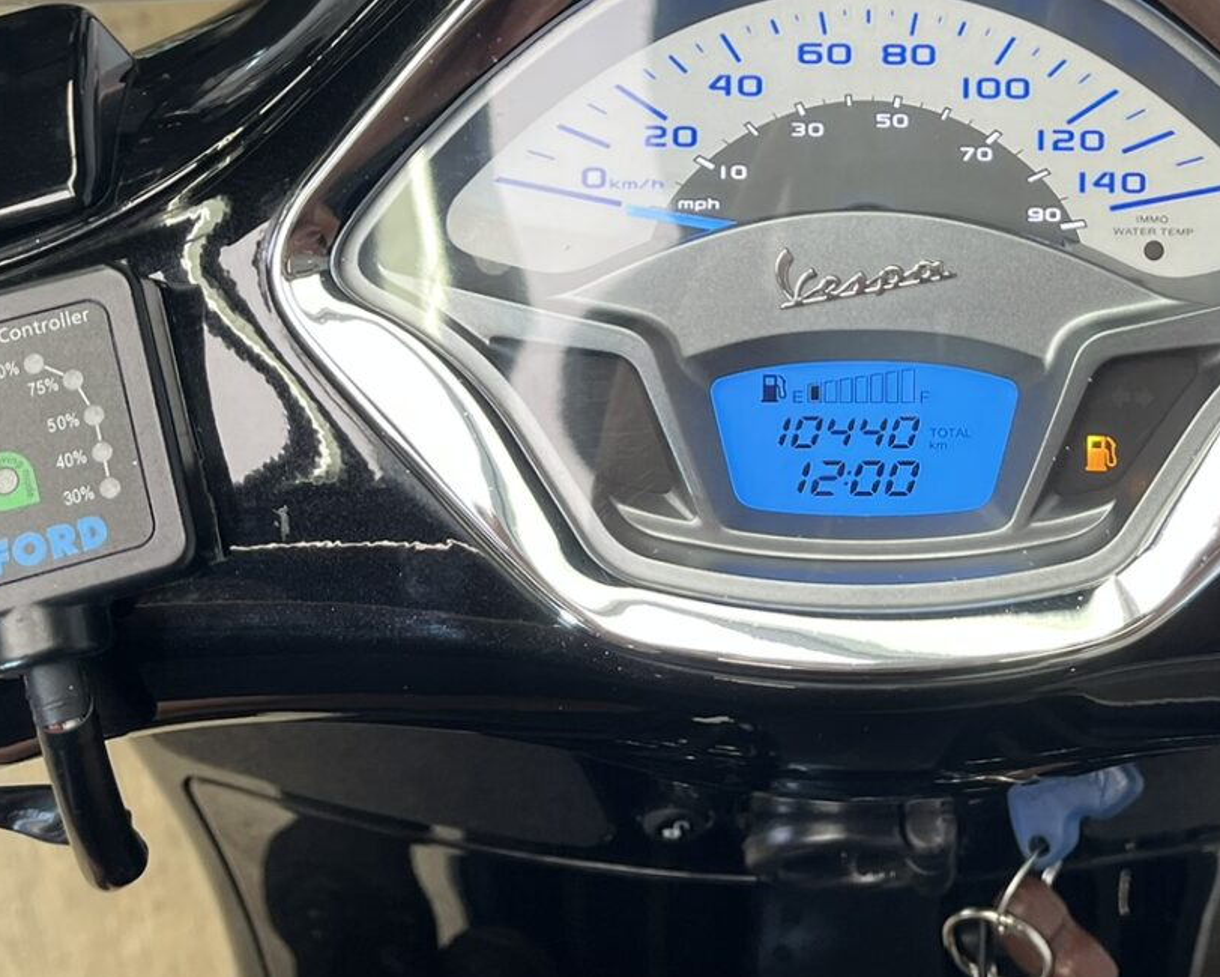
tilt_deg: -44.2
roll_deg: -1.3
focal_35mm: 60
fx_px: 2167
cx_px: 895
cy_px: 108
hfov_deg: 31.0
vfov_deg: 24.7
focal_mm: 5.1
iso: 50
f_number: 1.6
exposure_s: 1/100
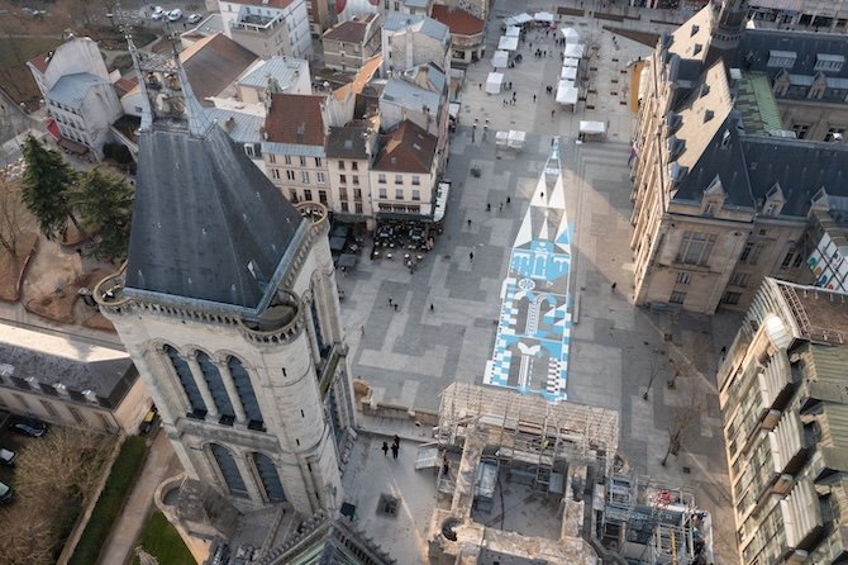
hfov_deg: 65.5
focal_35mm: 28
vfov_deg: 46.4
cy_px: 282
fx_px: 659
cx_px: 424
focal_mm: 10.26
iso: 100
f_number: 5
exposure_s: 1/200
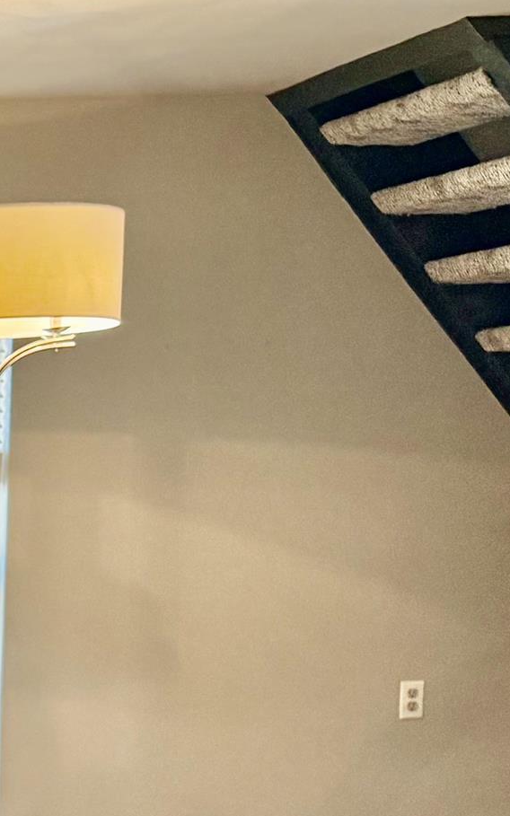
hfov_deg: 11.8
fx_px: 1913
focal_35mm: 86
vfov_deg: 23.2
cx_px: -791
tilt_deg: -8.2
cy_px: 786
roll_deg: +1.3
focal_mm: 6.76
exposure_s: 1/120
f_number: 1.78
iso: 200
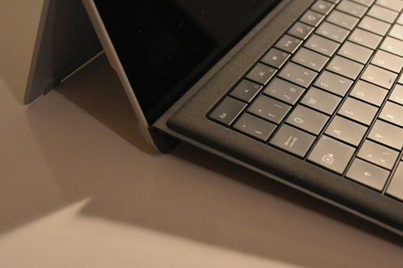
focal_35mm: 60
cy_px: 124
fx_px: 672
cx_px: 229
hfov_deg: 33.4
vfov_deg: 22.6
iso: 2800
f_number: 3.8
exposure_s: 1/60
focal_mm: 24
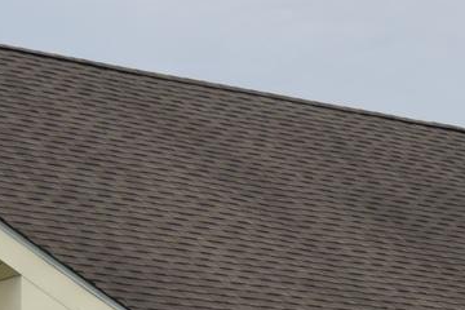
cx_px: 1005
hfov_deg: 8.9
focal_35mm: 216
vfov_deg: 6.2
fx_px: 2790
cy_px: 631
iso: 800
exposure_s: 1/4000
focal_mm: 38
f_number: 4.5
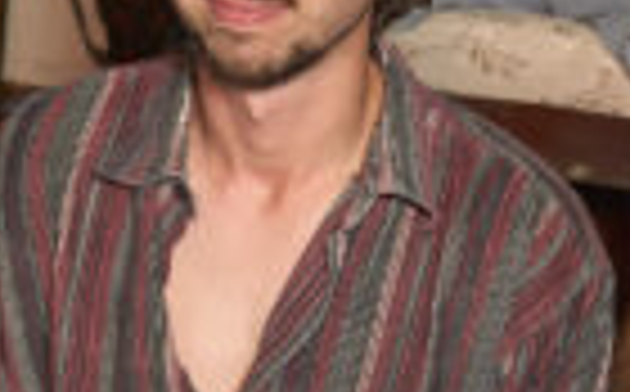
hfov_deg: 9.8
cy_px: 38
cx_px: -216
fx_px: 3583
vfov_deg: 6.2
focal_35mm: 209
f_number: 4
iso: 1600
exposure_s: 1/160
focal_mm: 28
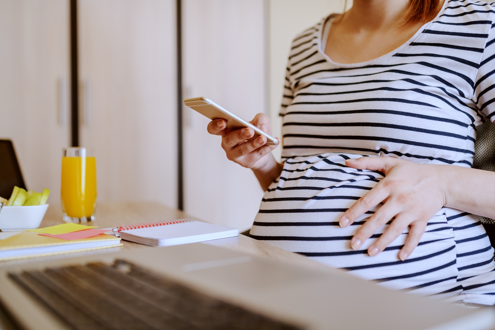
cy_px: 165
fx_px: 481
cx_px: 248
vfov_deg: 37.9
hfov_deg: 54.4
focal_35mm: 35
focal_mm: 35
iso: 200
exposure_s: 1/320
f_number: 2
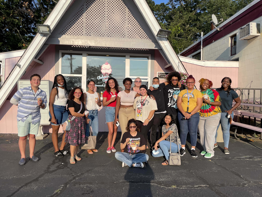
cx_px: 131
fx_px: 197
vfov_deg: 53.1
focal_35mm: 26
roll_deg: -1.2
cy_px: 98
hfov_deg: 67.3
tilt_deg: -1.1
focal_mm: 4.2
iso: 32
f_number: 1.6
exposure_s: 1/3125
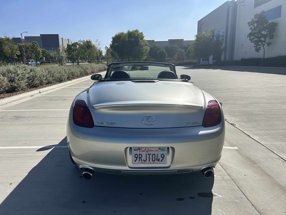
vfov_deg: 53.1
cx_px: 143
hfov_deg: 67.3
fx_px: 215
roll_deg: +1.5
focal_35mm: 26
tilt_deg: -11.8
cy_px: 108
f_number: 1.5
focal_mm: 5.7
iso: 50
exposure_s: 1/8696
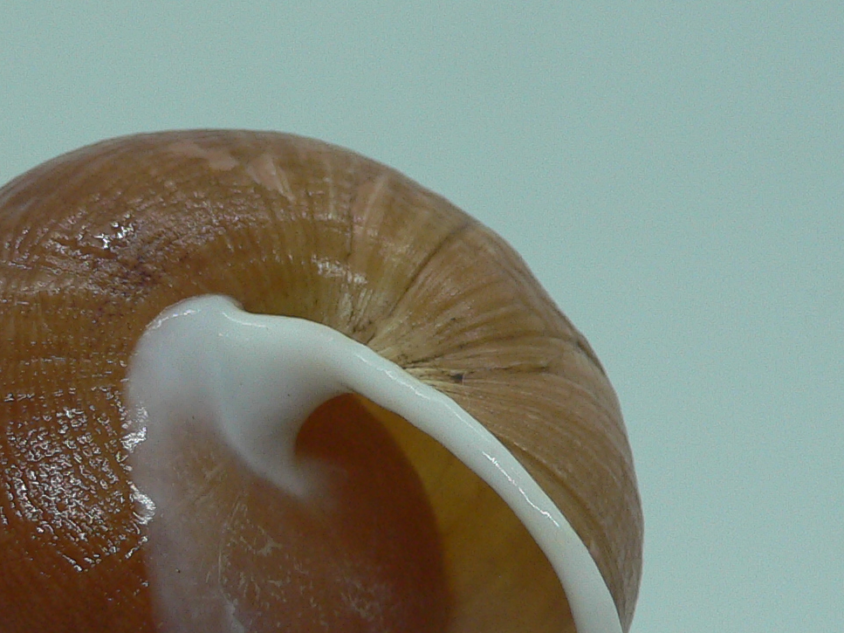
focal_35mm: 73
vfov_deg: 19.9
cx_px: 253
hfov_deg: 26.5
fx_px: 1780
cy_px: 514
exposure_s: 1/60
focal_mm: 4.6
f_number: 2.8
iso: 100
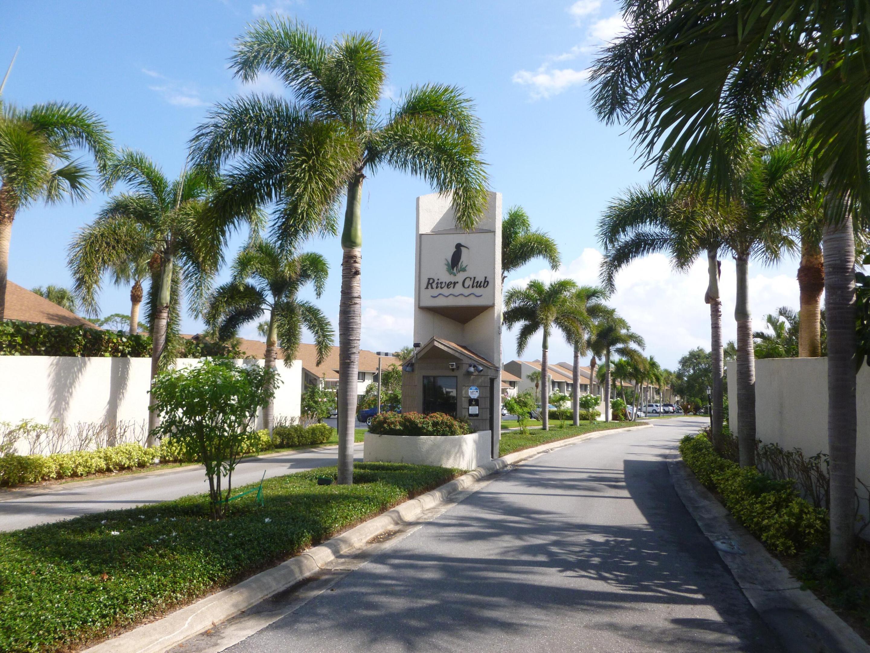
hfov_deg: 63.4
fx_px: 704
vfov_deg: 49.7
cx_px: 435
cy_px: 326
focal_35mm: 28
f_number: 3.3
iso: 100
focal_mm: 5
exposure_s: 1/800
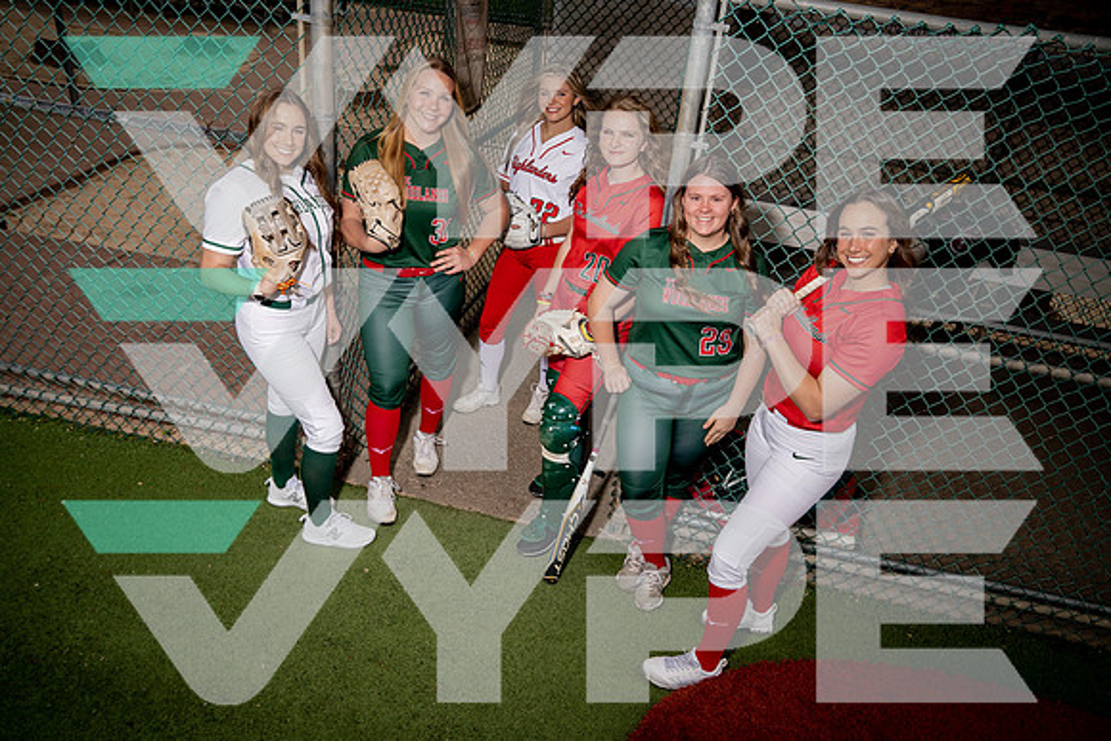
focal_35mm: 26
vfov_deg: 49.6
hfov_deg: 69.4
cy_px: 370
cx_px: 556
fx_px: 803
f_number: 8
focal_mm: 26
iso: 100
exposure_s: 1/250
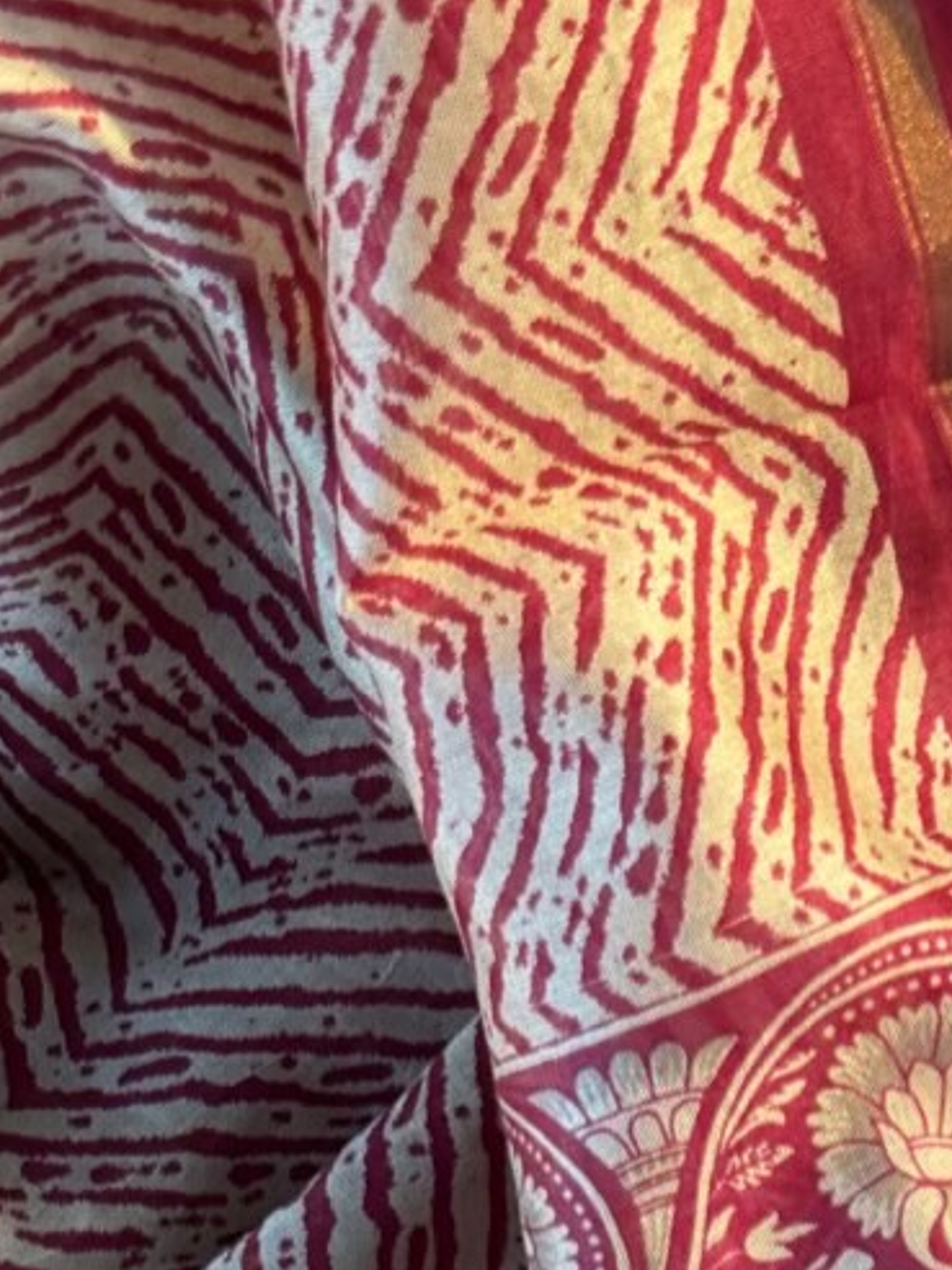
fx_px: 3814
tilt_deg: -84.8
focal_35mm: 104
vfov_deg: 18.8
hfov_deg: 12.2
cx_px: 2043
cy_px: 969
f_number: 1.78
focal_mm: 6.76
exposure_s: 1/121
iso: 200
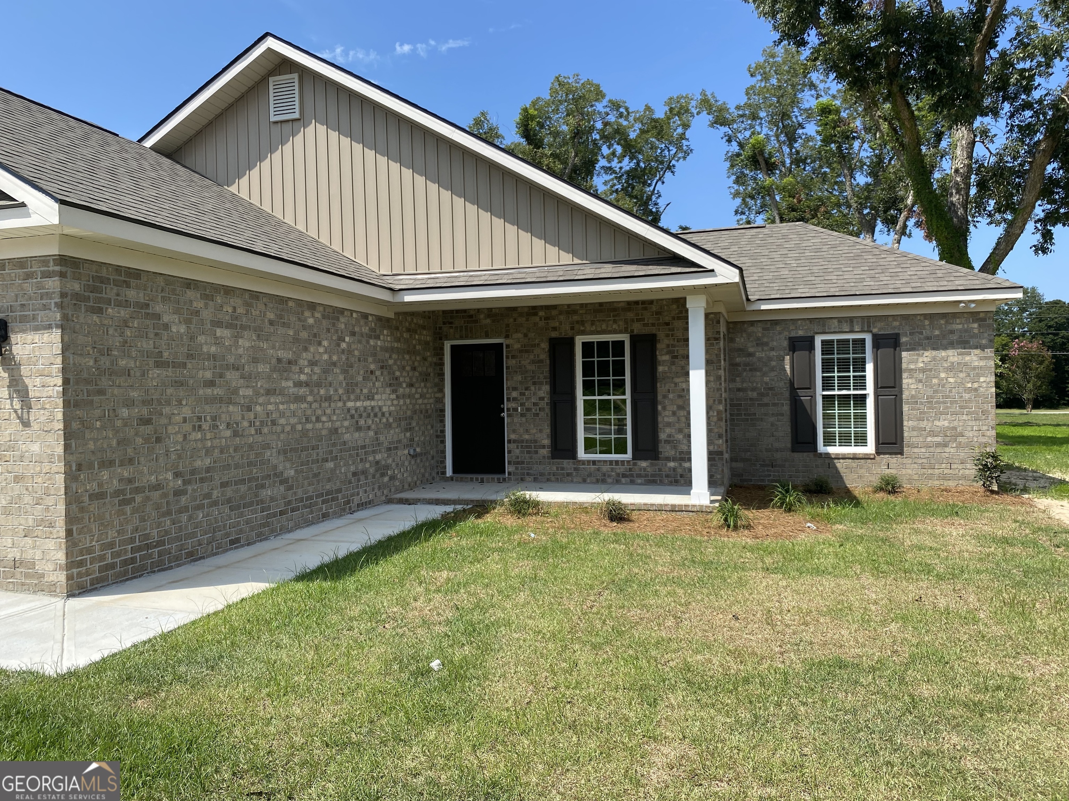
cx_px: 534
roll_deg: +1.0
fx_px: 803
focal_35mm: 26
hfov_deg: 67.3
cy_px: 400
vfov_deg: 53.1
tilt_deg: +0.7
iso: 32
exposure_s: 1/2183
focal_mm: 4.25
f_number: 1.8
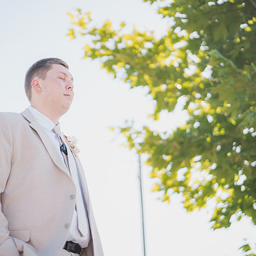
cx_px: 90
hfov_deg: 24.6
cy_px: 127
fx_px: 586
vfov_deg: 24.7
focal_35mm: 70
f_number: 1.4
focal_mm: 50
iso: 125
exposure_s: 1/2000
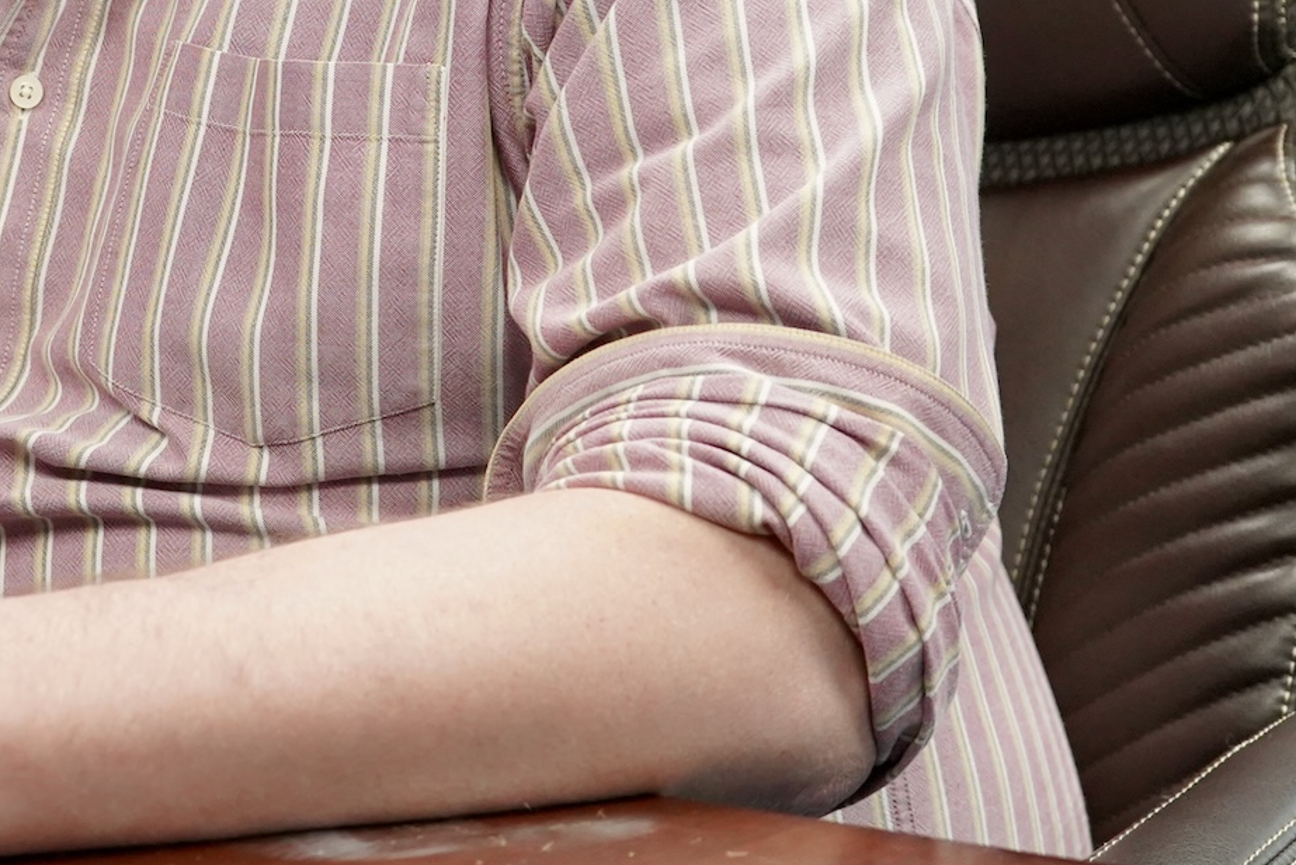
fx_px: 3997
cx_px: 39
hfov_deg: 18.0
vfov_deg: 12.1
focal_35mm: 111
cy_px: -179
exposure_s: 1/160
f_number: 4.5
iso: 2500
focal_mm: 41
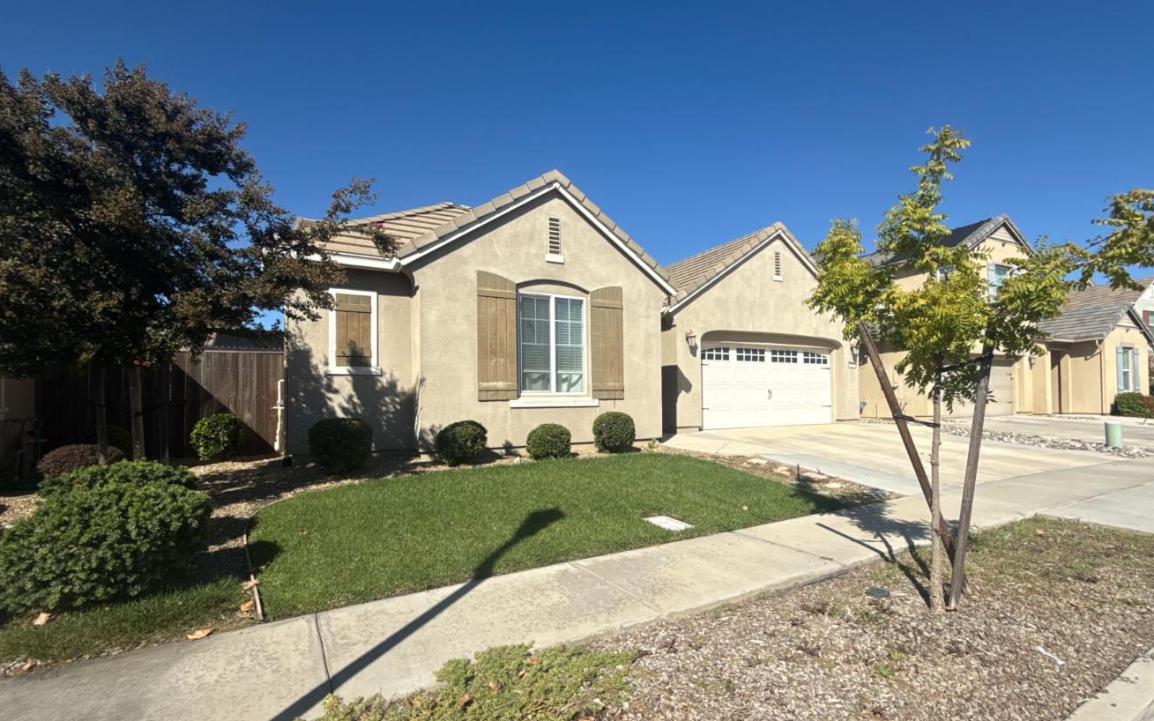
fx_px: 535
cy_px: 391
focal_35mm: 17
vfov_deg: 67.9
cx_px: 629
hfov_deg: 94.1
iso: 50
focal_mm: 2.22
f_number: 2.2
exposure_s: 1/3663
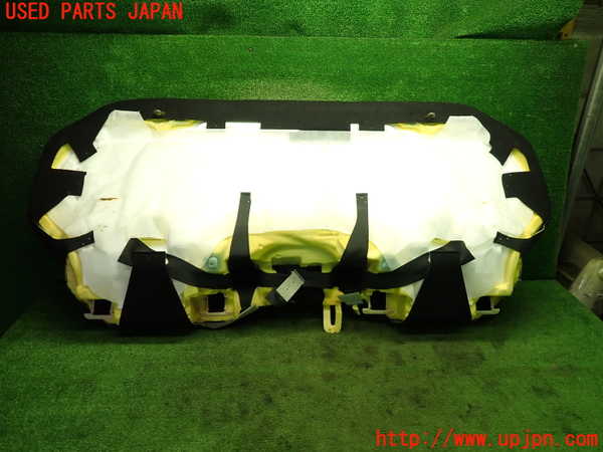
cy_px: 226
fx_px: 435
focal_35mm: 25
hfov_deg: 69.4
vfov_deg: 54.9
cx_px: 302
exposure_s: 1/60
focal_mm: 4.5
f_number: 2
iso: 160
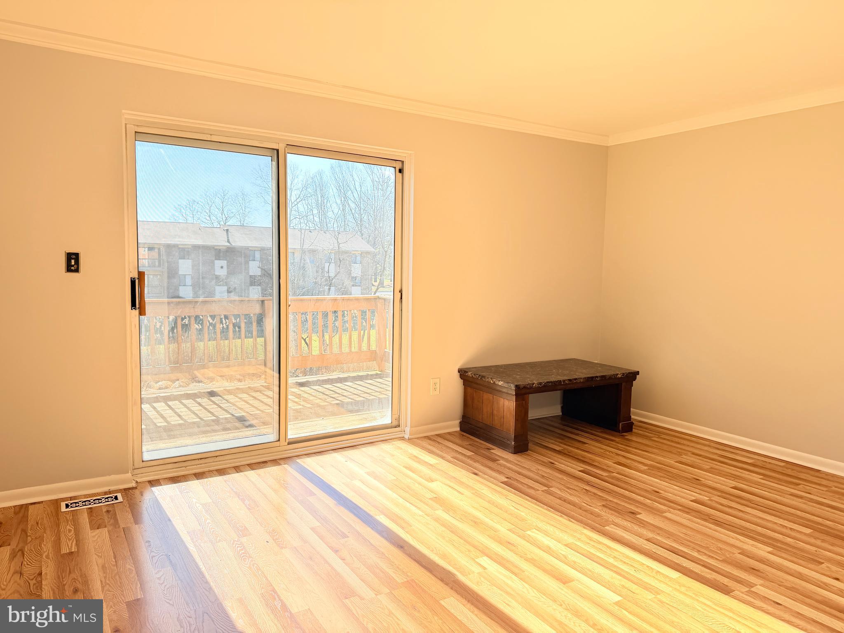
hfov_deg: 71.6
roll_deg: -0.3
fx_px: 585
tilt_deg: -6.1
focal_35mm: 24
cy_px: 316
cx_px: 422
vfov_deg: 56.8
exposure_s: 1/643
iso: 100
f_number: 1.78
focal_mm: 6.76
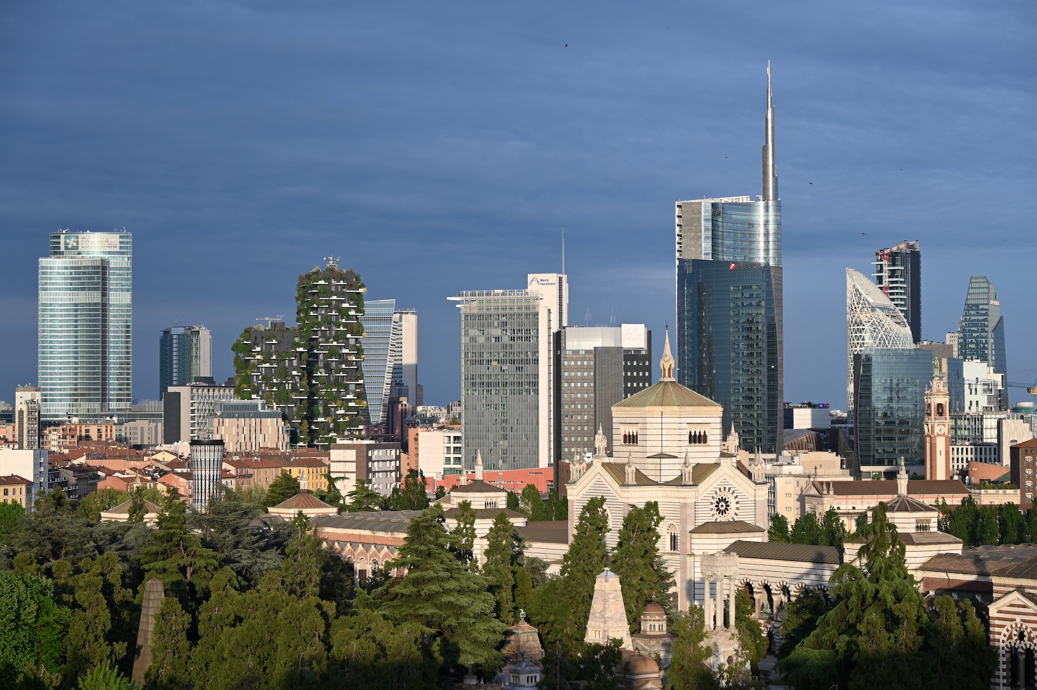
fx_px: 2331
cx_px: 518
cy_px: 345
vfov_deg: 16.8
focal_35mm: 81
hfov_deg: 25.1
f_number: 6.3
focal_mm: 81
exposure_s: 1/250
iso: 110
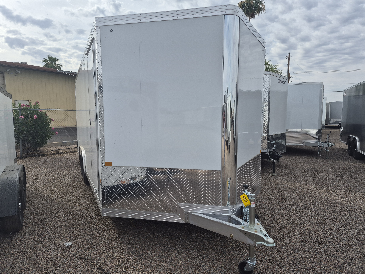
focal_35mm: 23
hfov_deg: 73.9
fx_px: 243
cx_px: 182
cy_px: 137
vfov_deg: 58.9
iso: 80
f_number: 1.8
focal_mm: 5.4
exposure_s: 1/6288
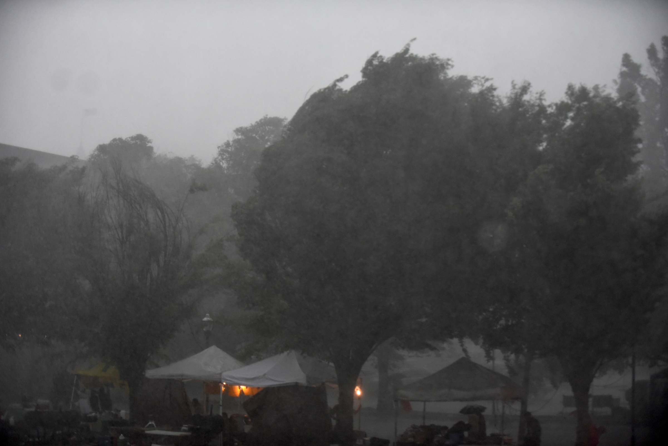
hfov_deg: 28.8
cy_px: 223
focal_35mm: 70
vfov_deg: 19.5
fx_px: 1299
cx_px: 334
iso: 3200
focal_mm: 70
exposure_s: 1/800
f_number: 2.8
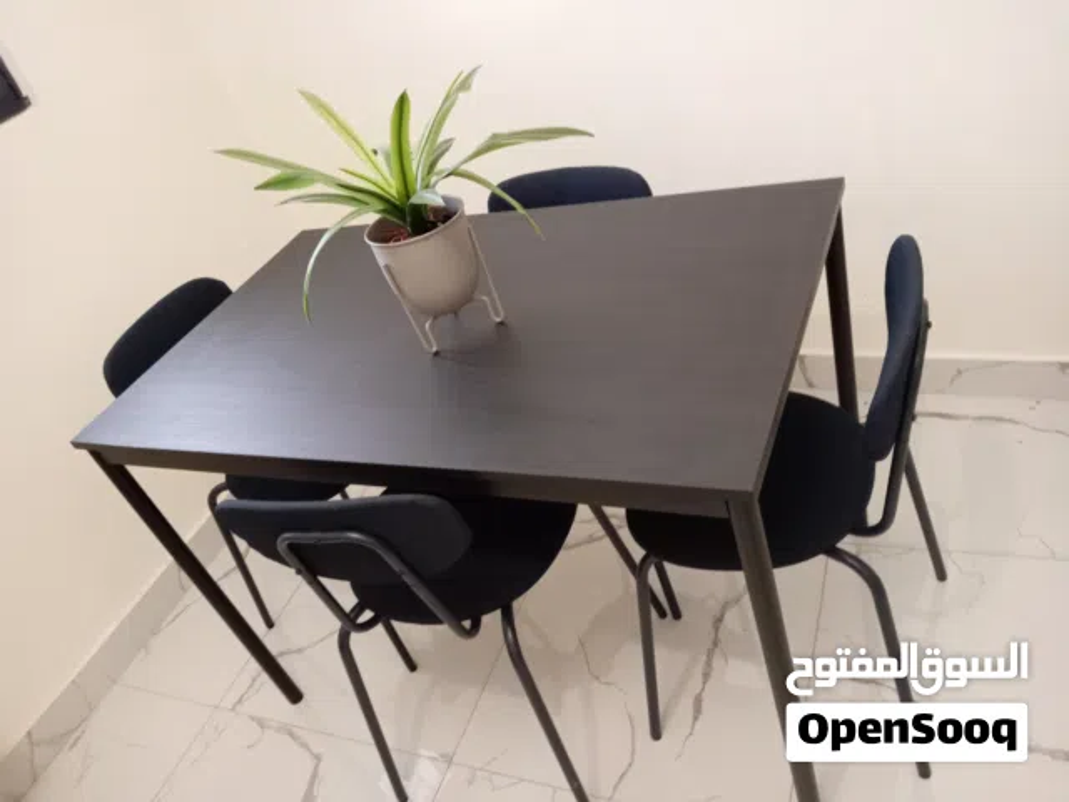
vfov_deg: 51.4
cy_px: 401
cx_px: 534
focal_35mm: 27
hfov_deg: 65.3
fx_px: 834
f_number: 1.8
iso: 2763
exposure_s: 1/16.7
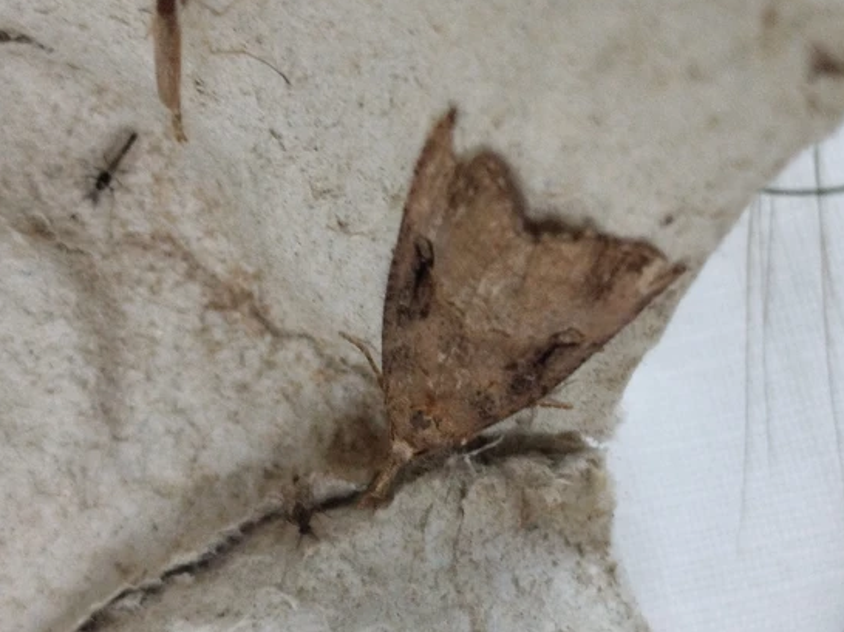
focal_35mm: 34
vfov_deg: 41.8
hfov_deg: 53.9
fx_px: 829
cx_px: 456
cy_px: 324
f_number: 1.7
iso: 200
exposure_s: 1/33
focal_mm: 5.31
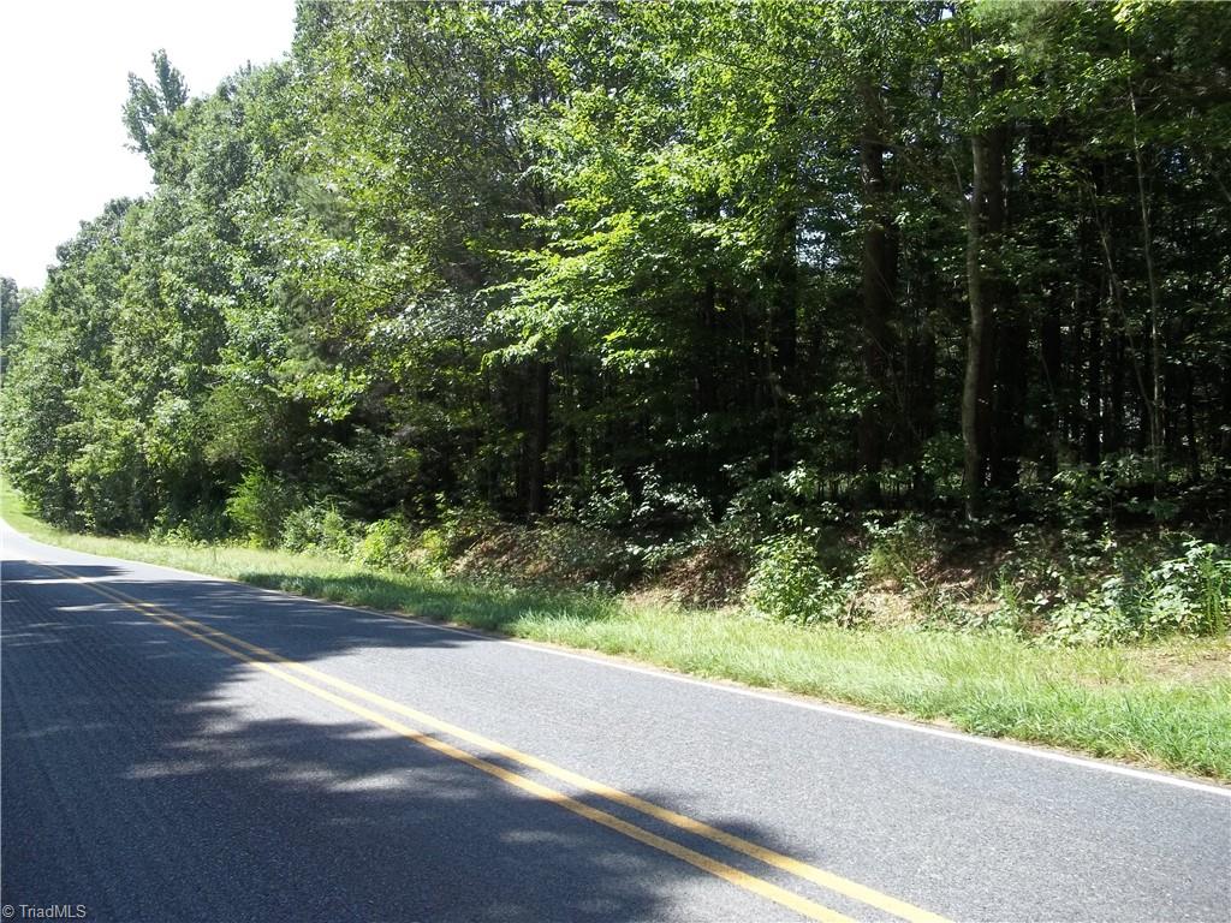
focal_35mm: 32
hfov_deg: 56.8
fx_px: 1138
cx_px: 616
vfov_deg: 44.2
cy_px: 462
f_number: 2.9
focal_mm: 5.7
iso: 64
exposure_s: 1/320
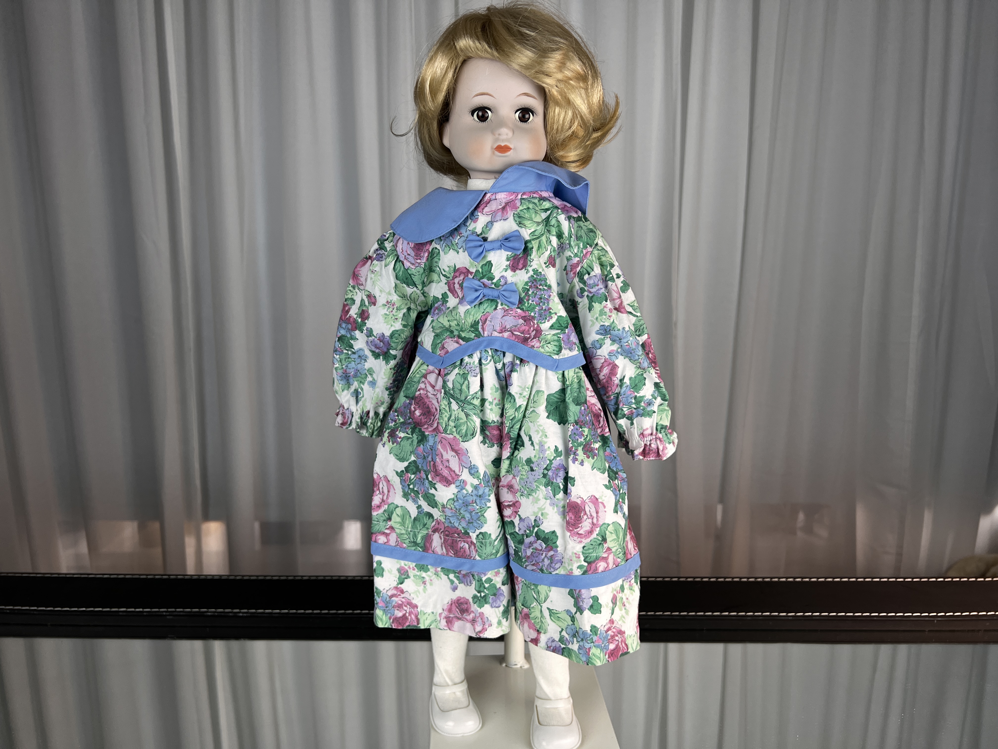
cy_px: 374
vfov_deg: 53.1
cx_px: 499
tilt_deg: -11.3
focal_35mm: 26
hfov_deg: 67.3
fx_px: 750
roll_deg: +0.6
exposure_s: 1/306
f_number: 1.5
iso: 50
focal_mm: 5.7
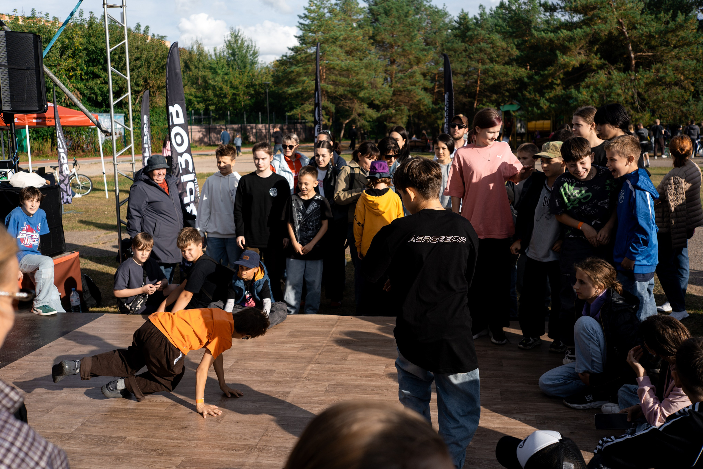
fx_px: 683
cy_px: 234
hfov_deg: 54.4
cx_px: 352
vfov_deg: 37.9
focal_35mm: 35
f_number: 4
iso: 100
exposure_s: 1/1000
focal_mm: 35
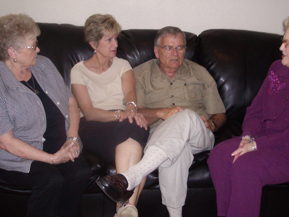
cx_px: 155
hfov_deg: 41.2
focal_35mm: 46
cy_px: 103
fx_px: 384
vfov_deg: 31.5
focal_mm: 5.8
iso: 200
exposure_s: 1/60
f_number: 2.6
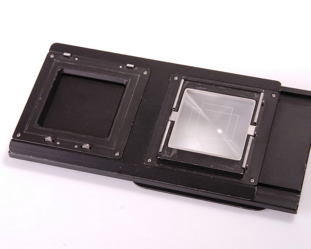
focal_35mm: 105
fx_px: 967
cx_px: 170
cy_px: 125
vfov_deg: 14.7
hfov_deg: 18.3
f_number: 11
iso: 100
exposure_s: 1/80
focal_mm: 62
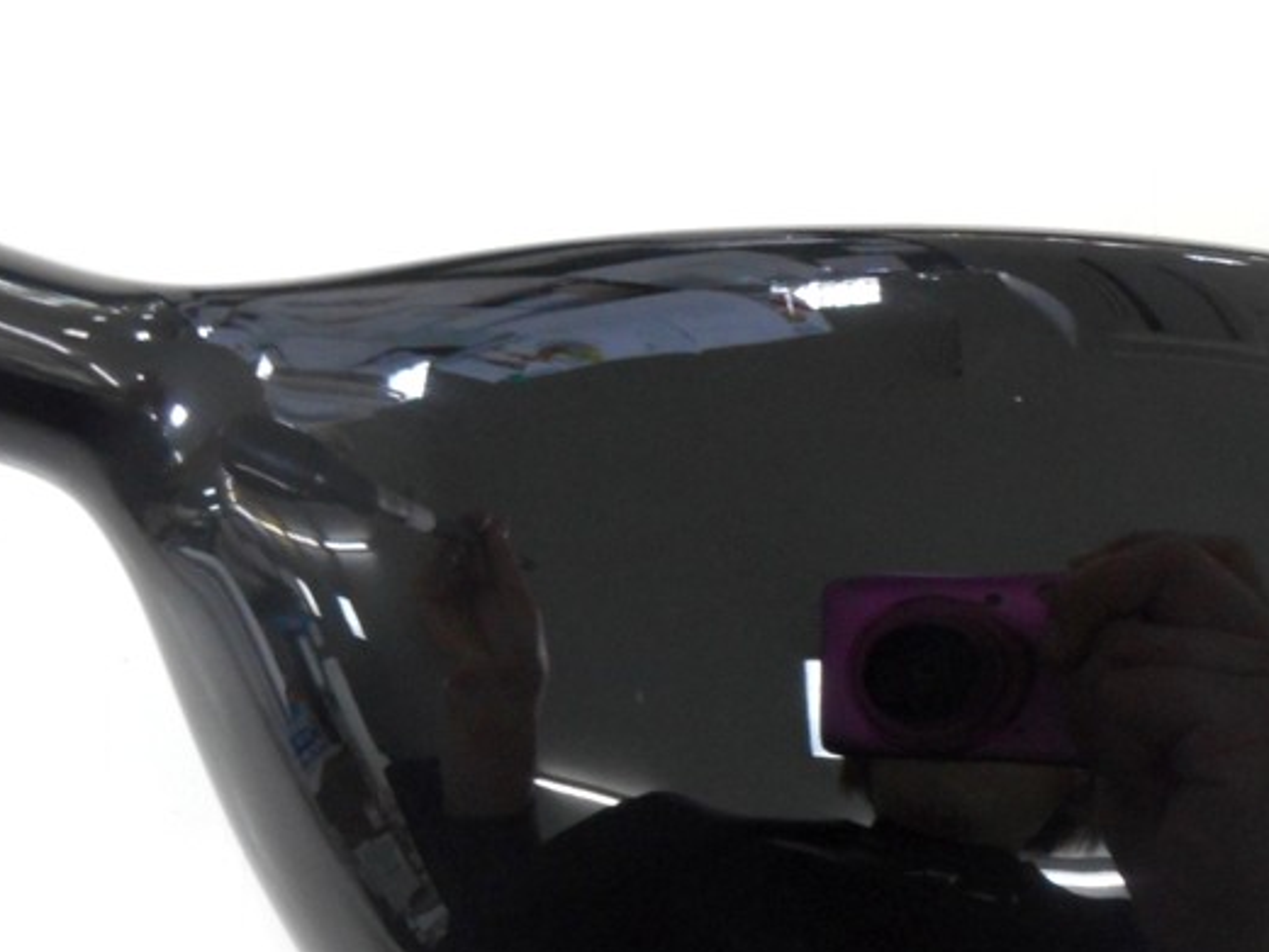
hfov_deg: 39.6
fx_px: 1760
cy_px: 750
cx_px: 563
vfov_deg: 29.6
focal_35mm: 48
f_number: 3.7
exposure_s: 1/30
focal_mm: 4.5
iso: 320
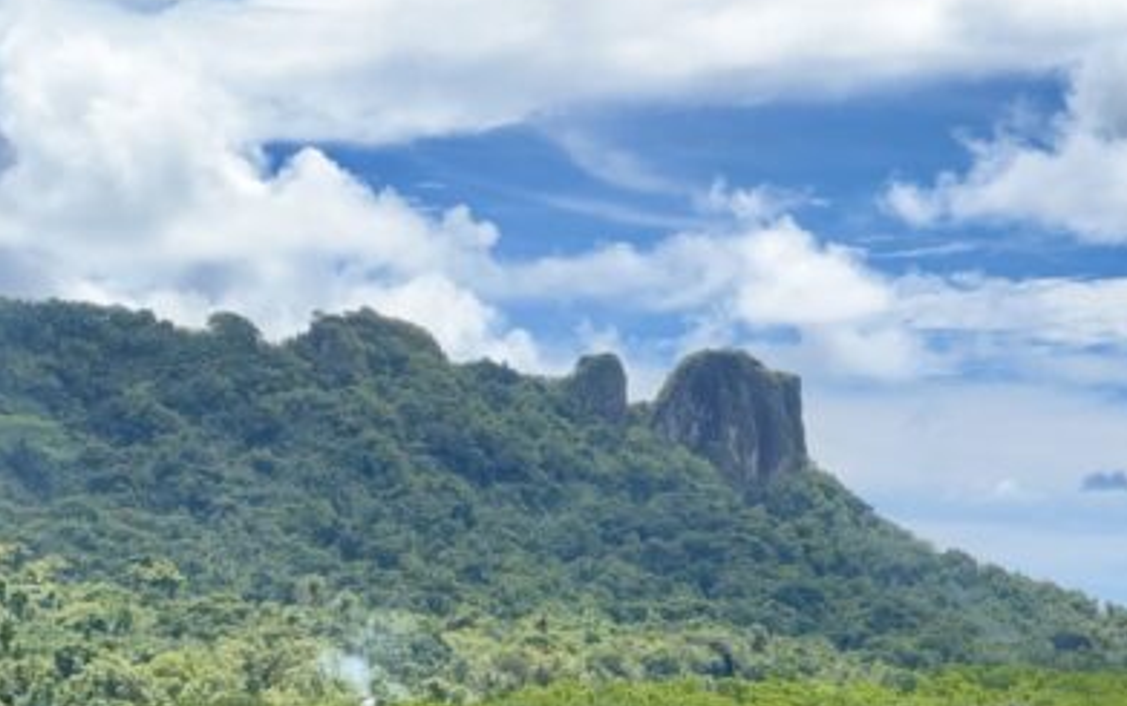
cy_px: 818
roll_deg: +1.2
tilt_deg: -3.7
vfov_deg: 12.3
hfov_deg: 19.6
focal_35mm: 104
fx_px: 3197
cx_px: 1055
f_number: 1.78
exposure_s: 1/2976
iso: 100
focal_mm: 6.76
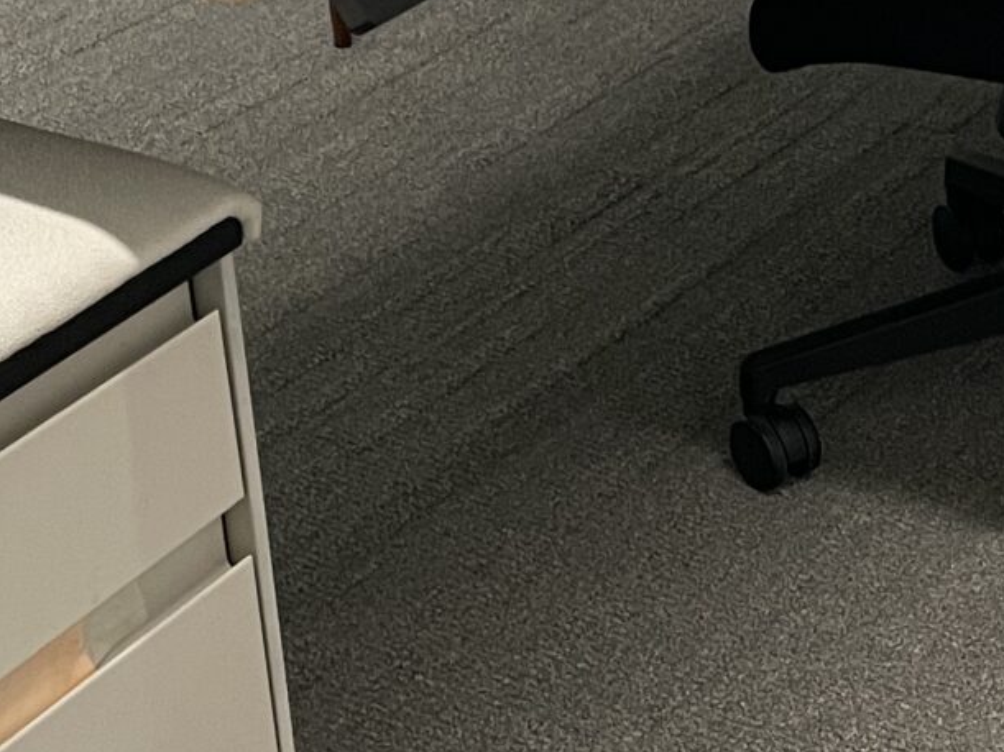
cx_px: 1129
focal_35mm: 109
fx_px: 3161
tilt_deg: -28.6
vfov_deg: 13.6
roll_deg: -2.1
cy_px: 337
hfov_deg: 17.4
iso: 160
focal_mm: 4.2
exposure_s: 1/60
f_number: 1.6
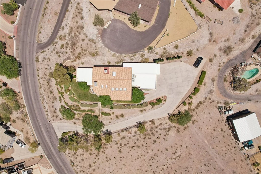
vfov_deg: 57.2
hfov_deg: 78.6
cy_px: 87
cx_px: 130
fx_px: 159
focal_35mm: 22
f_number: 2.8
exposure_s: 1/3200
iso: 150
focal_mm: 8.4
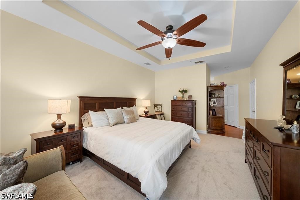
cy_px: 100
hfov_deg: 112.6
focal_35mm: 12
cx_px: 150
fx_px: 100
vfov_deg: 90.0
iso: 2000
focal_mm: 12
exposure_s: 1/20
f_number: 9
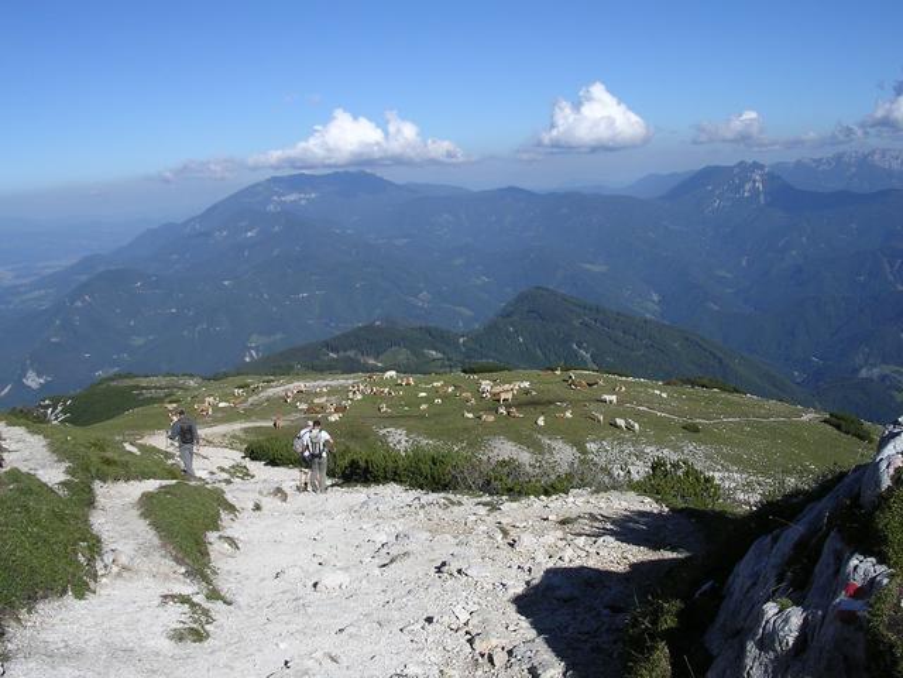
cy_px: 339
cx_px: 452
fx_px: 991
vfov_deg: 37.7
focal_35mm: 38
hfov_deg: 49.0
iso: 100
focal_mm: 5.8
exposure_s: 1/451
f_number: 5.6
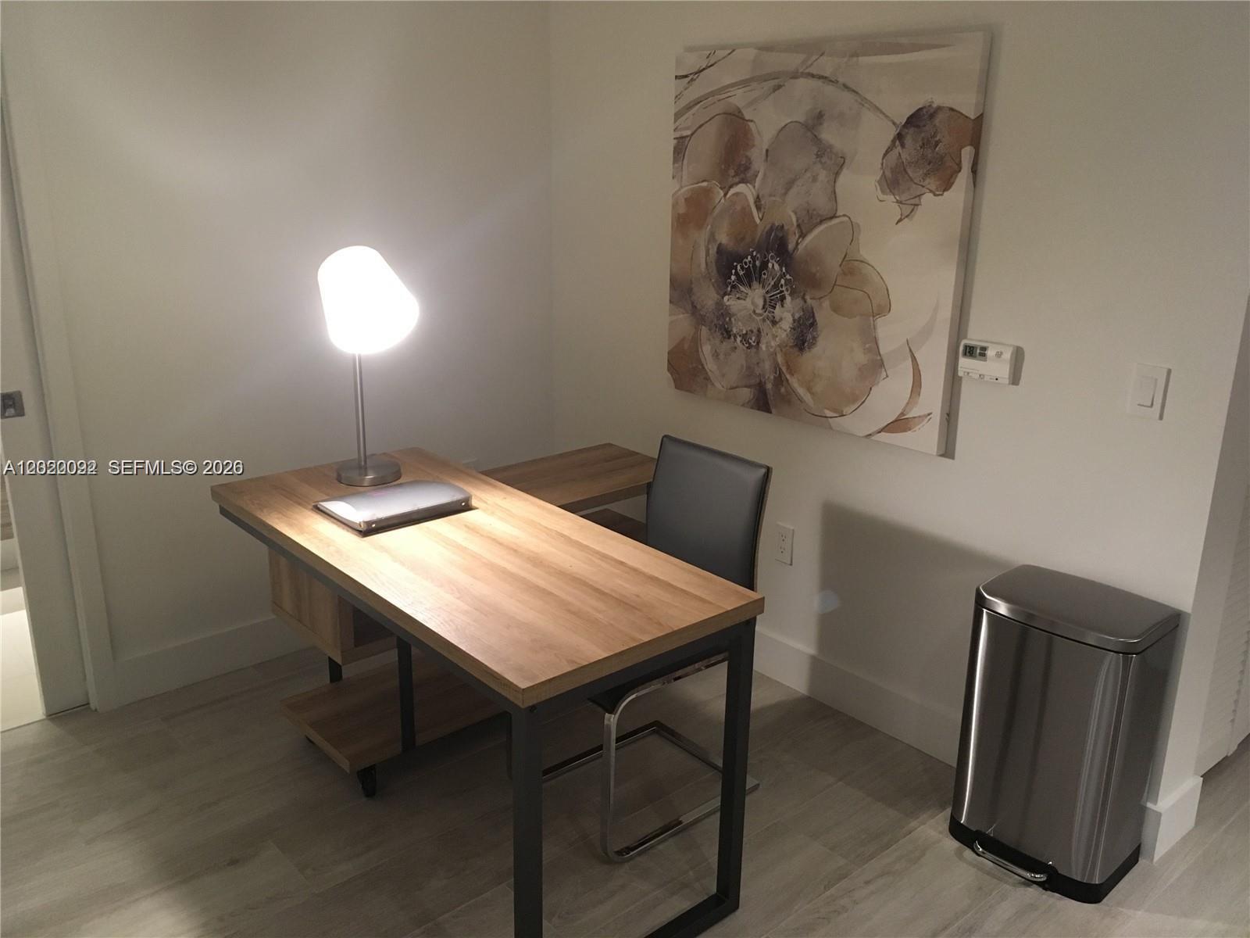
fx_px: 1047
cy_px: 469
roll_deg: -0.7
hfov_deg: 61.7
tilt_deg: -17.6
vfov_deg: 48.2
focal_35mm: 29
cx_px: 625
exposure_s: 1/30
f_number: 2.2
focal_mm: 4.15
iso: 200
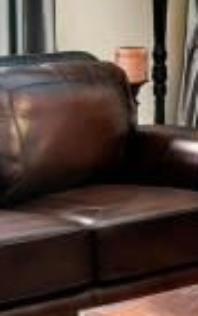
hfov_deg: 8.9
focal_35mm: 140
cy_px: 12
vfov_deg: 14.7
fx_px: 1206
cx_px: 367
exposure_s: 1/20
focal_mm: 17
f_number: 7.1
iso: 320
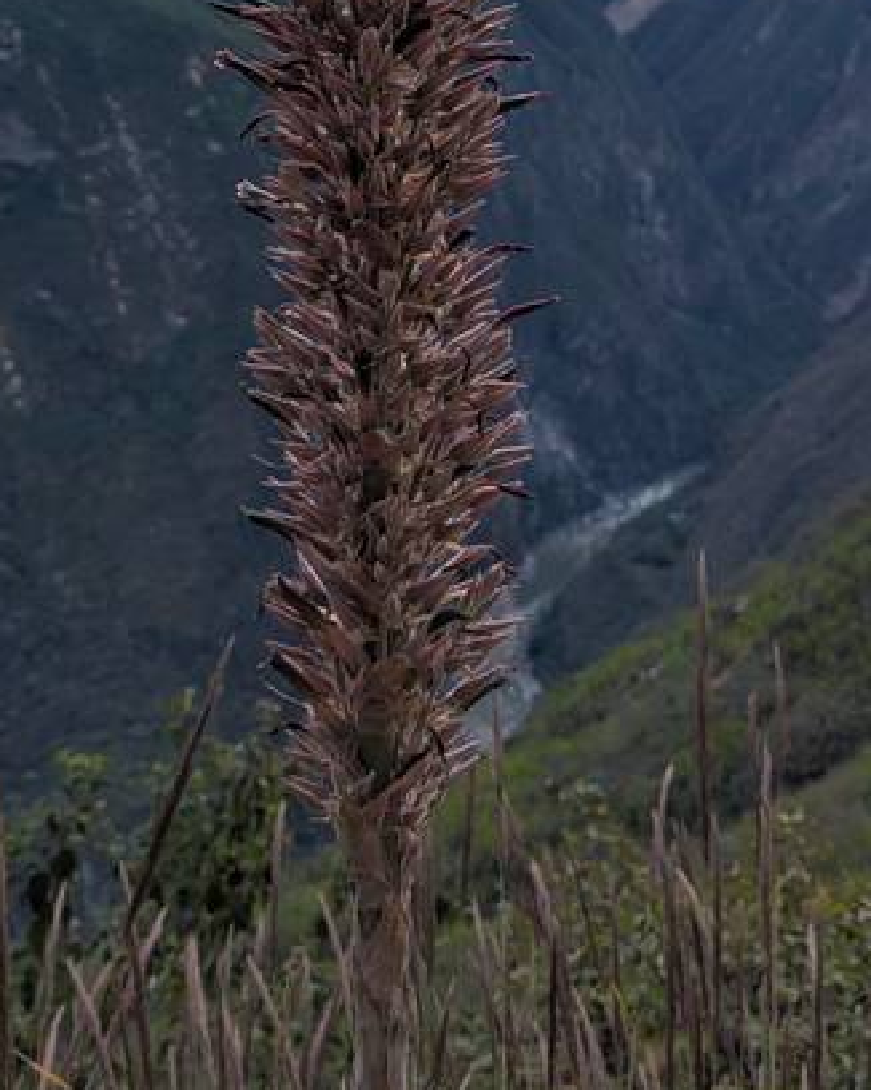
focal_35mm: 55
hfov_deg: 27.4
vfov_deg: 30.4
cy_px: -128
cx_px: 598
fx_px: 1774
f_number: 1.85
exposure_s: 1/1038
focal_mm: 6.81
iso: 34
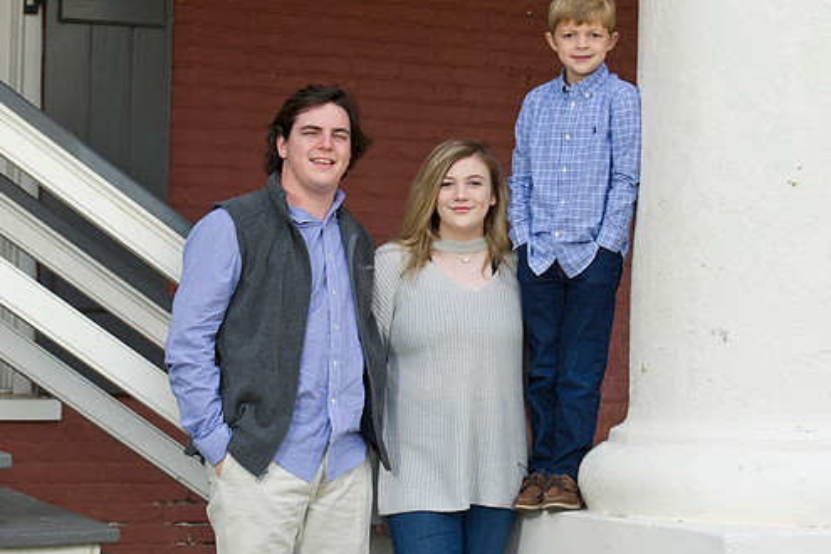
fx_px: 2216
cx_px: 447
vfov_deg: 14.2
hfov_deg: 21.2
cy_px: 255
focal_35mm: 96
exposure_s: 1/100
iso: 160
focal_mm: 82
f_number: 6.3
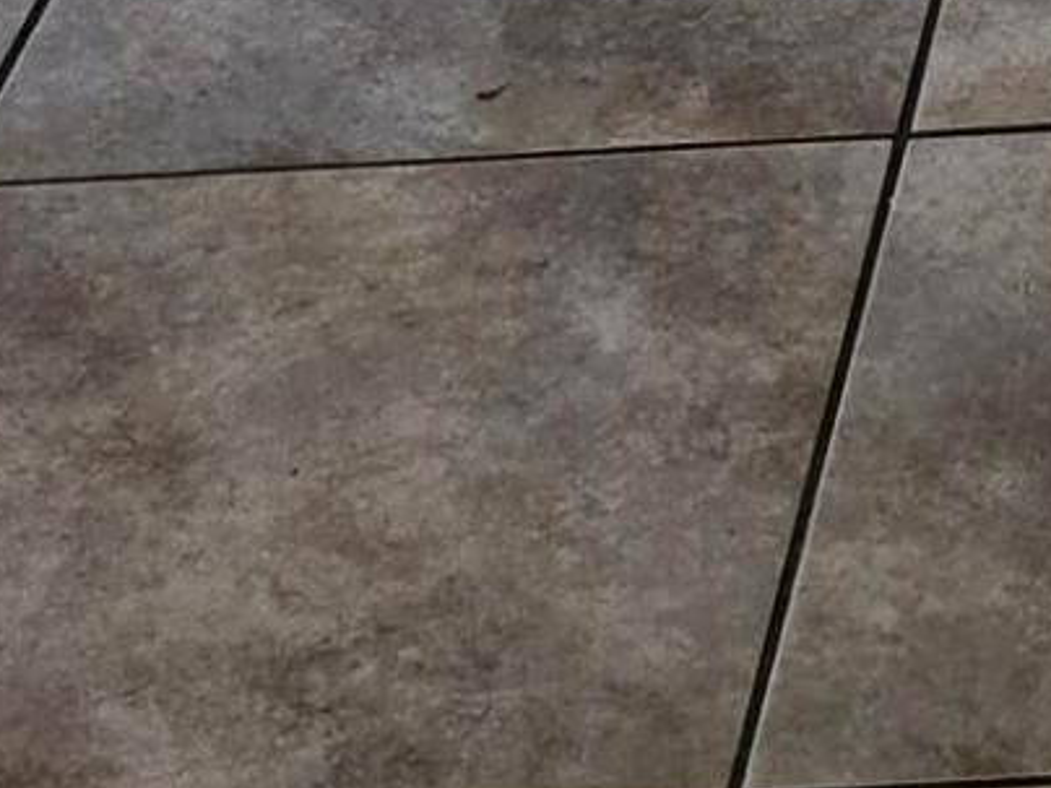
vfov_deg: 7.7
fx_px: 4979
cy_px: -1662
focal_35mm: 164
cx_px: 1959
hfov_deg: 11.1
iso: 50
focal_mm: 5.54
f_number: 1.8
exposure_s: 1/180
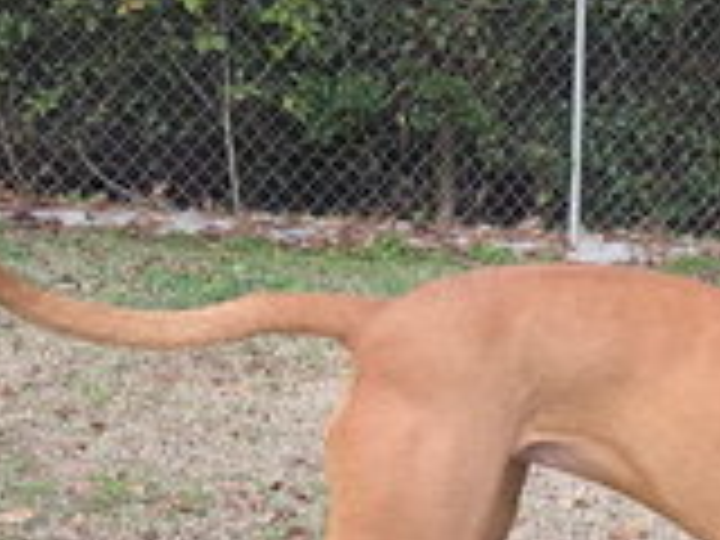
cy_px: 605
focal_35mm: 72
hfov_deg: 25.0
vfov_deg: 19.5
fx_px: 1498
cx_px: 801
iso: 200
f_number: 1.8
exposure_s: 1/180
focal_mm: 5.4
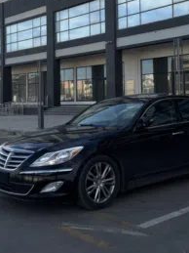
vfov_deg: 35.0
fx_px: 393
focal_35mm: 54
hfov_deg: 26.9
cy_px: 72
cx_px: 123
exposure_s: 1/3058
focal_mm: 6.76
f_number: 1.78
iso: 100
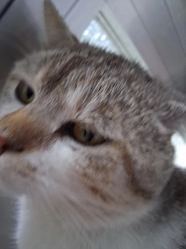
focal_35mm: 26
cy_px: 124
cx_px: 93
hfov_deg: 53.1
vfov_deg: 67.3
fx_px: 186
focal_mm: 3.98
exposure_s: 1/33
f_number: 1.8
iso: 500
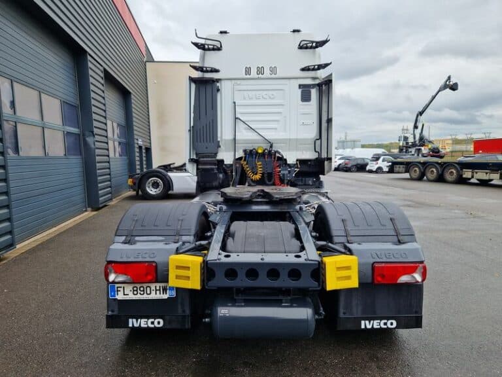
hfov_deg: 73.9
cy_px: 188
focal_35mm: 23
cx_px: 251
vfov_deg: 58.9
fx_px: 334
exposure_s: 1/2841
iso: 50
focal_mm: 5.4
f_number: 1.8
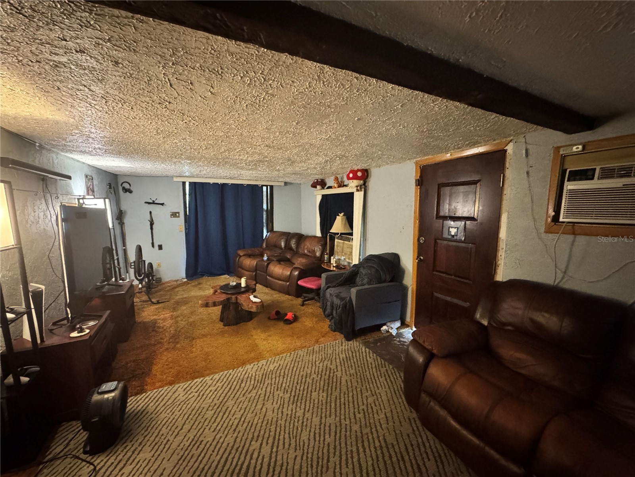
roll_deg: +0.3
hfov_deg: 102.1
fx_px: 257
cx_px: 318
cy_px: 238
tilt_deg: -6.6
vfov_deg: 85.7
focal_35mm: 14
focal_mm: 2.22
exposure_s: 1/30
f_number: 2.2
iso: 1600
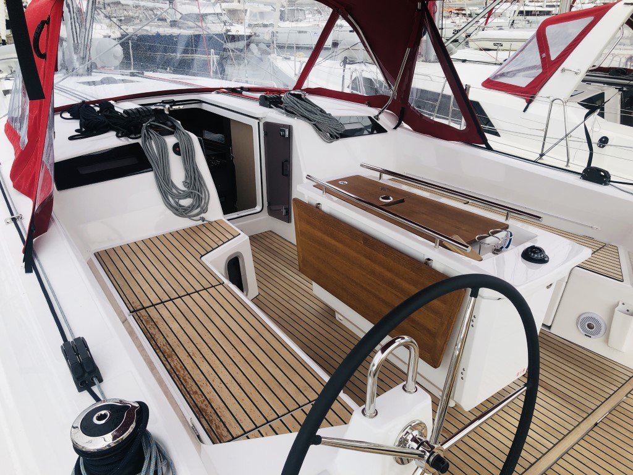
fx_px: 512
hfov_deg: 63.4
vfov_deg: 49.7
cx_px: 316
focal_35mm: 28
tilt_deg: -24.6
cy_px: 238
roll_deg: +1.1
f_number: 1.8
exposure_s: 1/357
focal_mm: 3.99
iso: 20
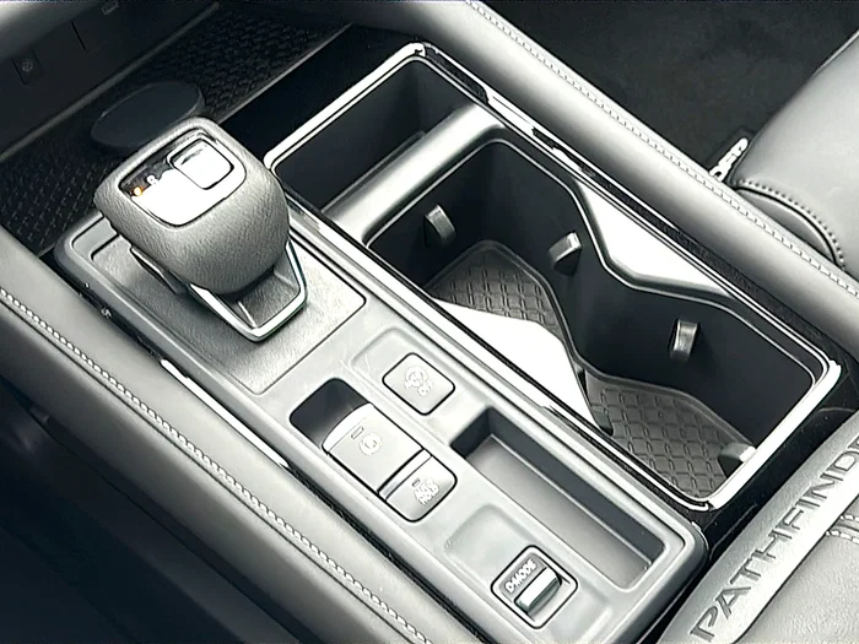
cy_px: 322
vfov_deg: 32.9
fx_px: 1092
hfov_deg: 42.9
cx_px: 430
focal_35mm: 44
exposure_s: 1/41
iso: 200
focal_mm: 6.86
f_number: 1.78
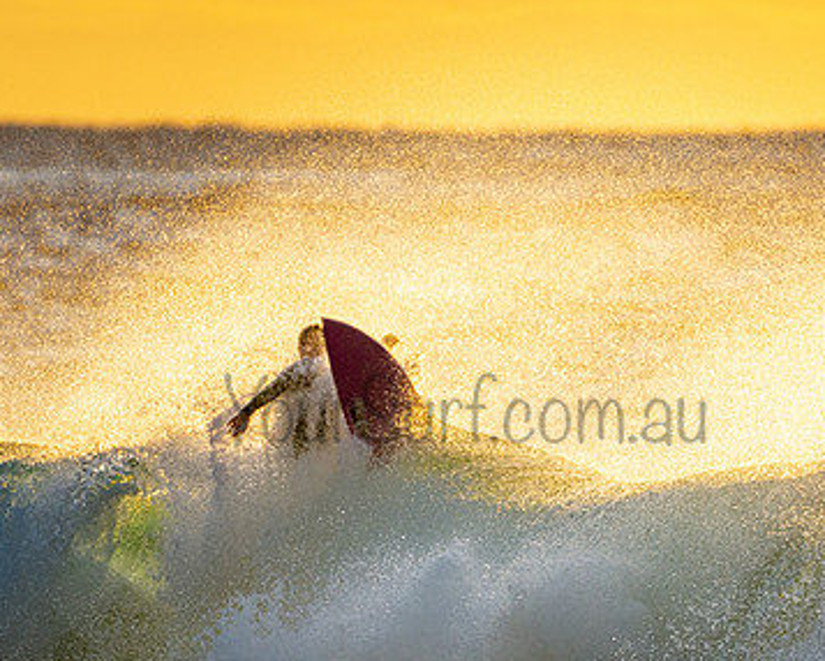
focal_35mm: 1178
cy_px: 389
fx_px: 28779
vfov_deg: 1.3
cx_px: 462
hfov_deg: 1.6
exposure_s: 1/1250
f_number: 5.6
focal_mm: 500
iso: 280
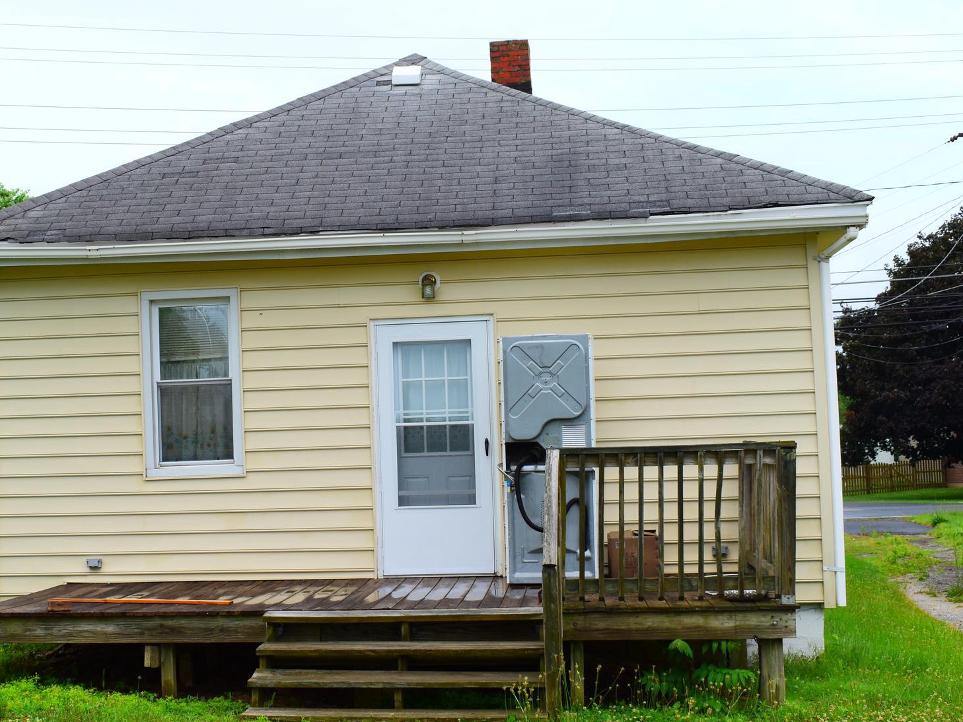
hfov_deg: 35.0
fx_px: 1521
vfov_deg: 26.7
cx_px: 369
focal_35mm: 55
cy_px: 373
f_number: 8
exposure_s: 1/250
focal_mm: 27
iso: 100
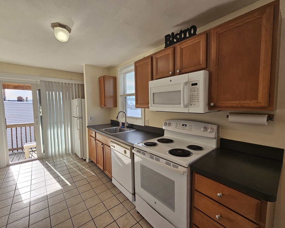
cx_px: 144
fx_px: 118
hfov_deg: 100.7
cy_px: 114
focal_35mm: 14
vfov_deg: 88.0
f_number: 2.2
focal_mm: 2.2
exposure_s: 1/222
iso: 50
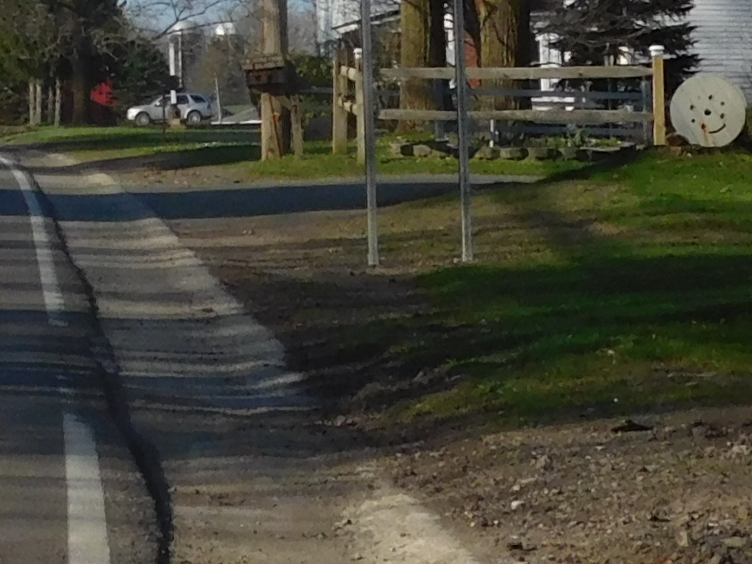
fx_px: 4606
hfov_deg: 9.1
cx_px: -395
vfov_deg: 6.7
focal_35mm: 212
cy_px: -624
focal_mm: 7.1
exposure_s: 1/1500
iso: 125
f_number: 3.6
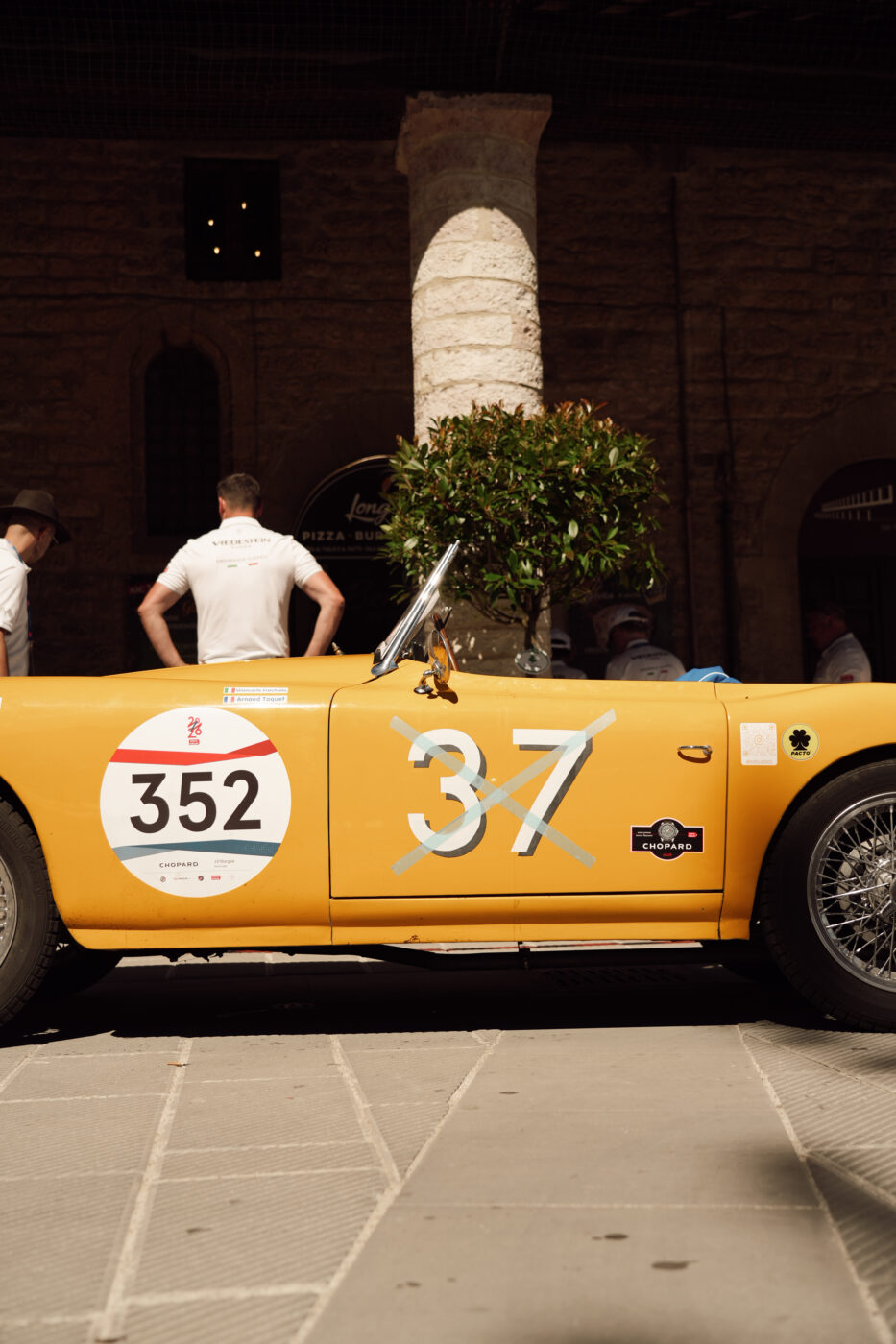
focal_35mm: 39
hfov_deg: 34.2
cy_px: 672
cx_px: 448
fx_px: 1456
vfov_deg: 49.6
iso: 100
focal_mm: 39
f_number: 4
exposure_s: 1/800
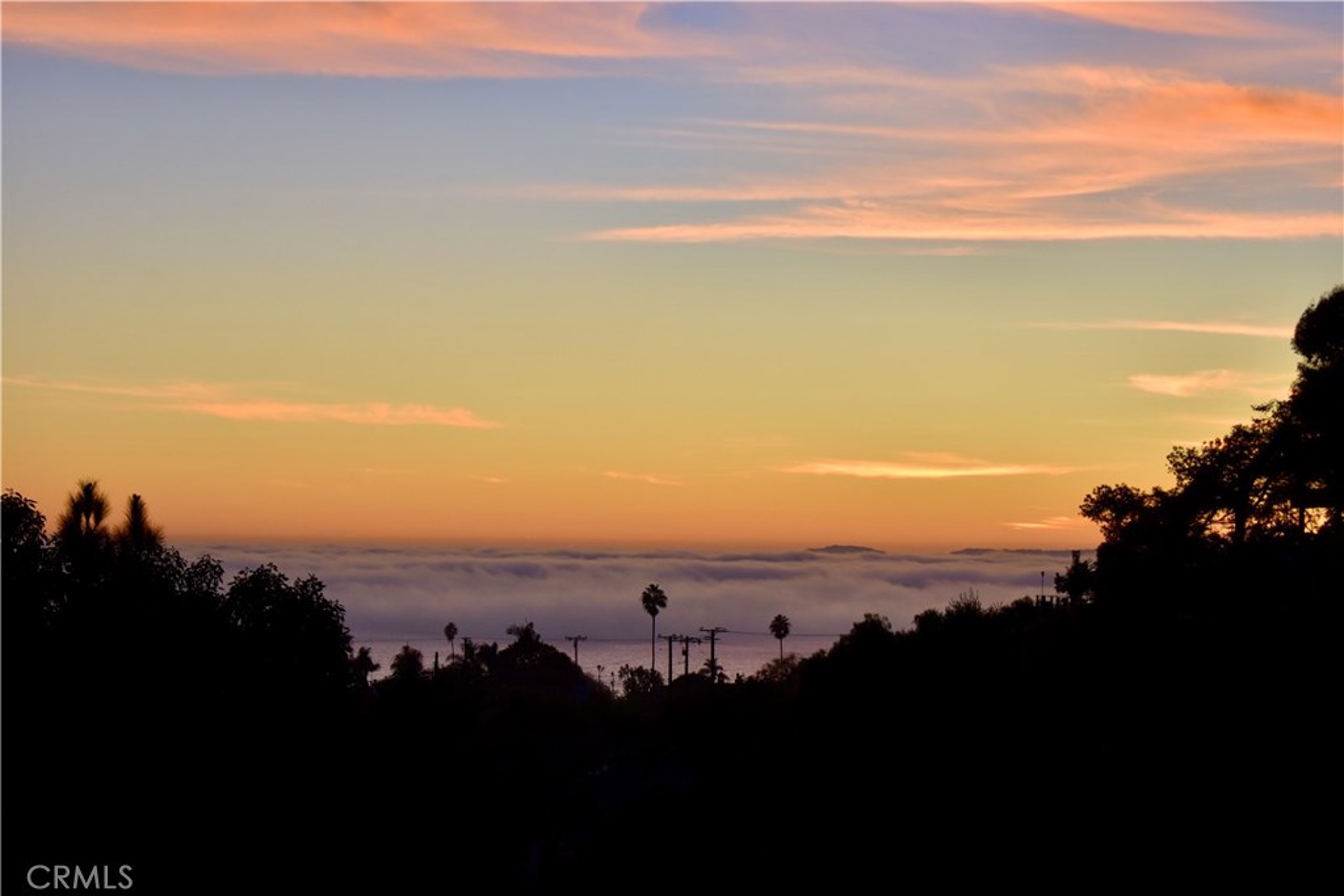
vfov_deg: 16.6
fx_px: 3080
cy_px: 448
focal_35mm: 82
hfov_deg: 24.6
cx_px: 672
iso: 360
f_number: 5.6
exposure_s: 1/250
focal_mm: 55
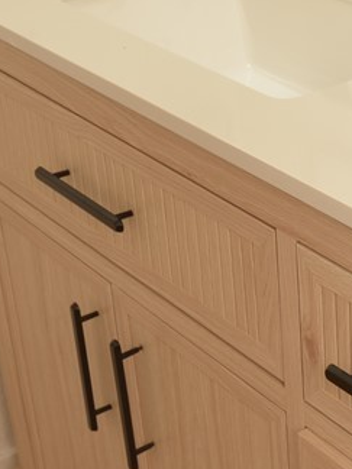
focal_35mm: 87
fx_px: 1180
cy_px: 238
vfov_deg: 22.5
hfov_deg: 16.5
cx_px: 372
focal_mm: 18
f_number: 3.5
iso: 200
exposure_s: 1/50
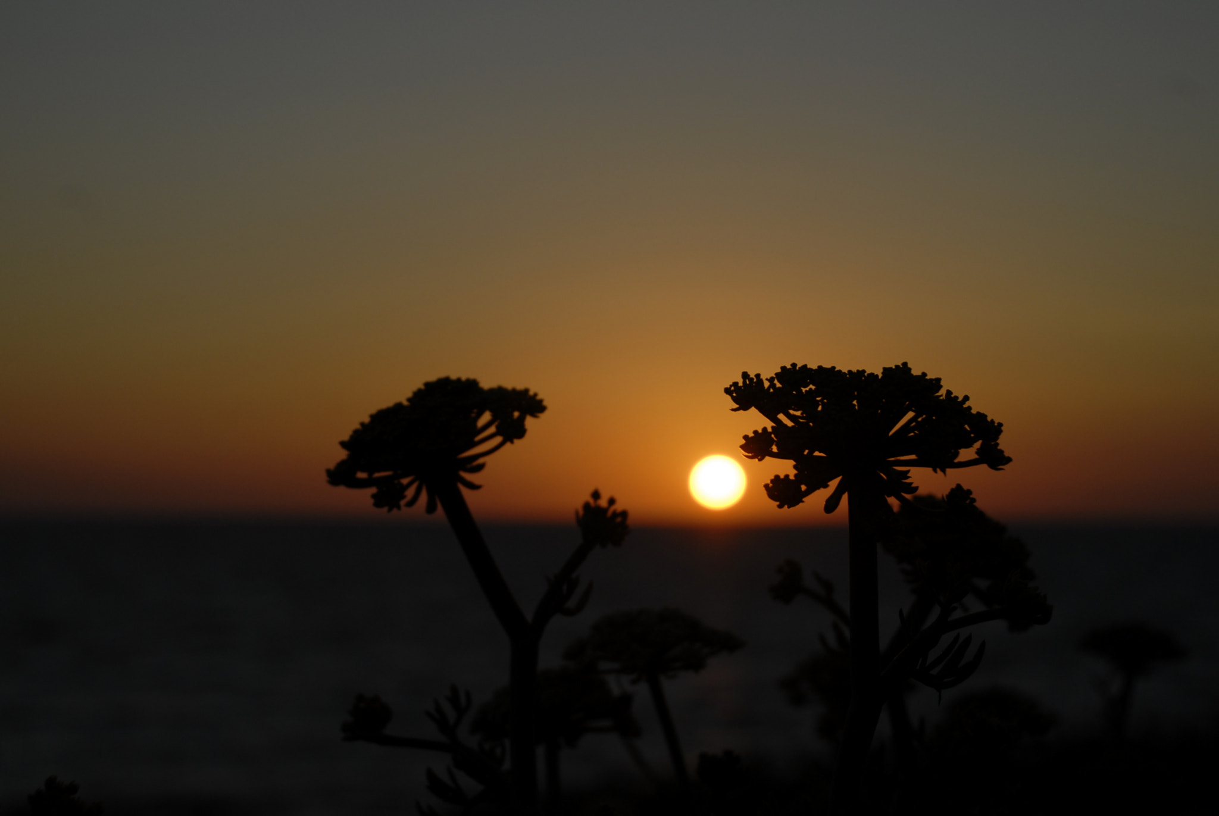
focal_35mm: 93
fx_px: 3153
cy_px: 408
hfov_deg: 21.9
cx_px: 610
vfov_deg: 14.7
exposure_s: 1/640
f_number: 5.6
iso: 100
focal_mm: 62
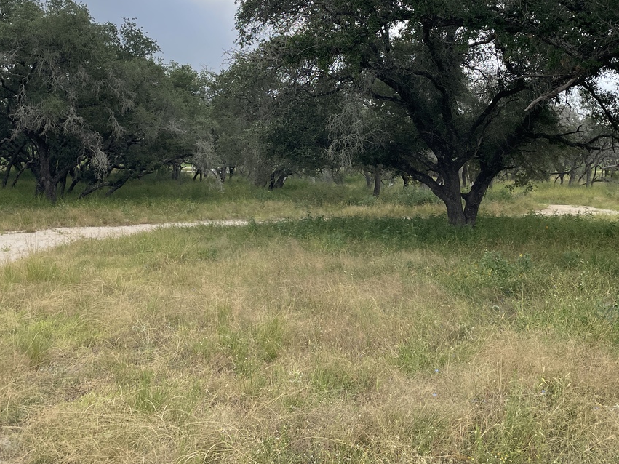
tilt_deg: +1.0
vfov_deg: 32.3
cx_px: 303
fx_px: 787
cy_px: 121
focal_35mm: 44
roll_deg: -1.0
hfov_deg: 42.9
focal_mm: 4.2
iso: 32
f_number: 1.6
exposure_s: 1/1416
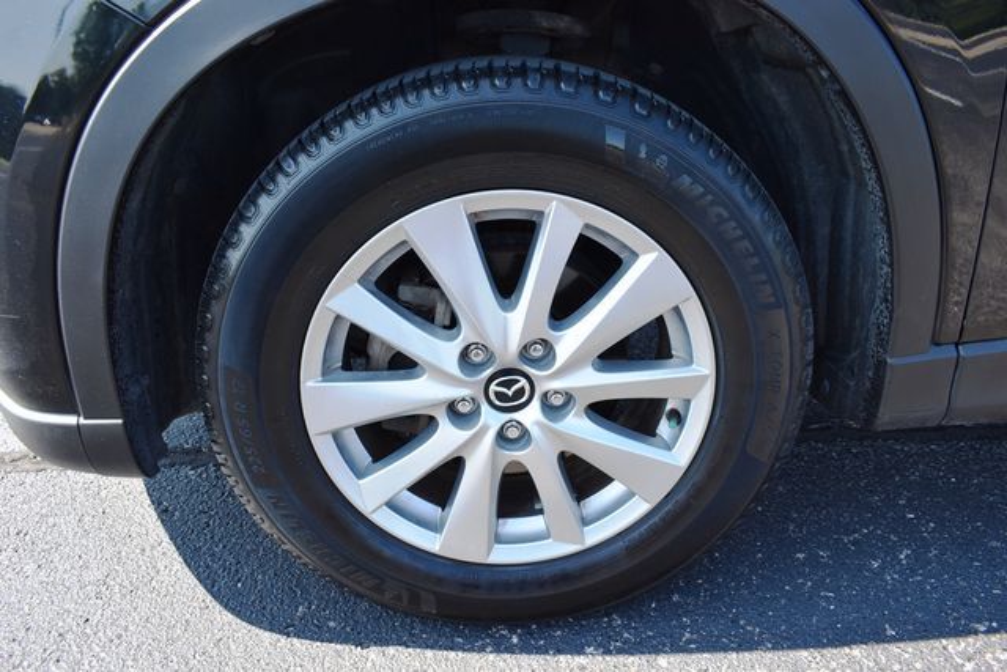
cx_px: 504
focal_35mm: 27
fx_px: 755
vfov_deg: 48.0
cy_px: 336
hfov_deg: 67.4
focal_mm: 18
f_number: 5.6
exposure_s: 1/250
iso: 280
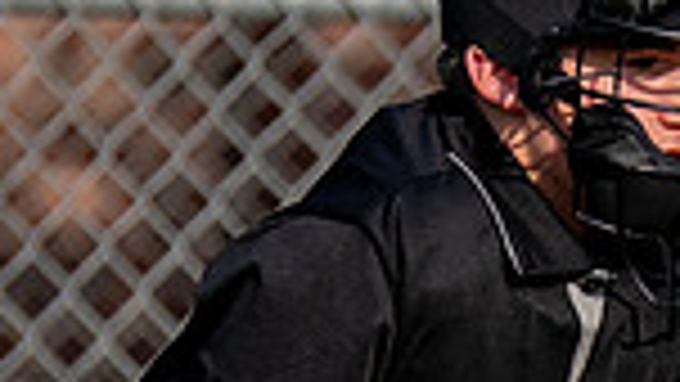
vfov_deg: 0.6
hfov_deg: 1.0
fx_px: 38954
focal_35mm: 2160
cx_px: 1148
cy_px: 705
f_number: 2.8
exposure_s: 1/2500
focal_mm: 200
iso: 160
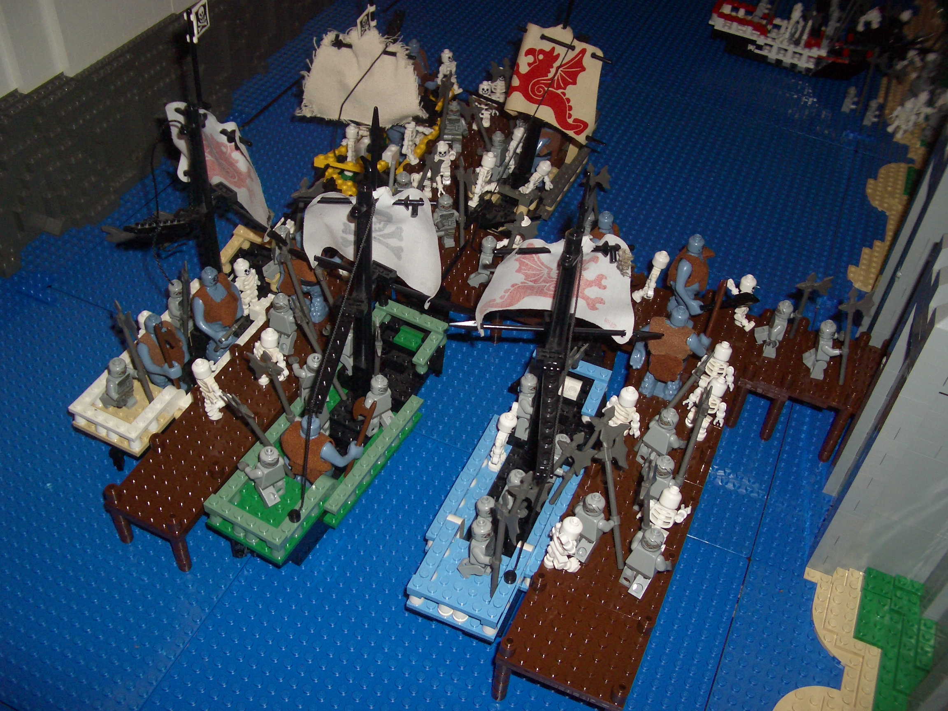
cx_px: 474
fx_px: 959
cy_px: 356
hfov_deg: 52.6
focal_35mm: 35
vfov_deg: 40.7
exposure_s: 1/60
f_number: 2.6
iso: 100
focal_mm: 5.8
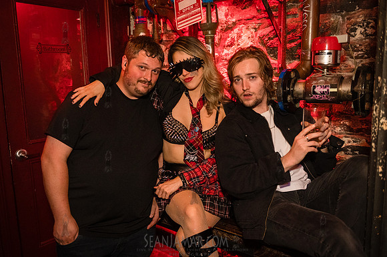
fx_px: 333
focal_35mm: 31
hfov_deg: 60.3
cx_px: 194
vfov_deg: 42.3
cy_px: 128
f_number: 3.5
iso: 12800
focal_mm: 31
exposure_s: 1/320
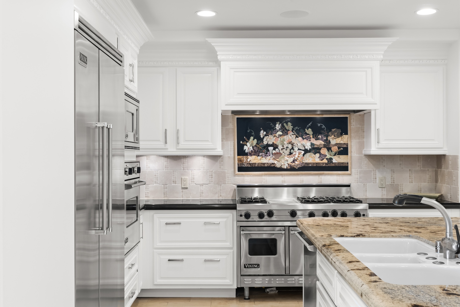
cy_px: 154
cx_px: 230
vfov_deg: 33.4
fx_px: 511
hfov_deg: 48.5
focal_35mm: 40
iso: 400
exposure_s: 1/8
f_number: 8
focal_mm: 27
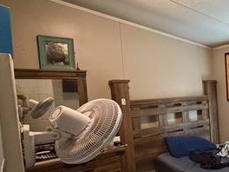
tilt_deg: -5.5
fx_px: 225
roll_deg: +2.1
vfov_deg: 41.6
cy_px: 105
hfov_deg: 44.4
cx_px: 238
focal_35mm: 34
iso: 1250
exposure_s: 1/60
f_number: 2.2
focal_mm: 2.22
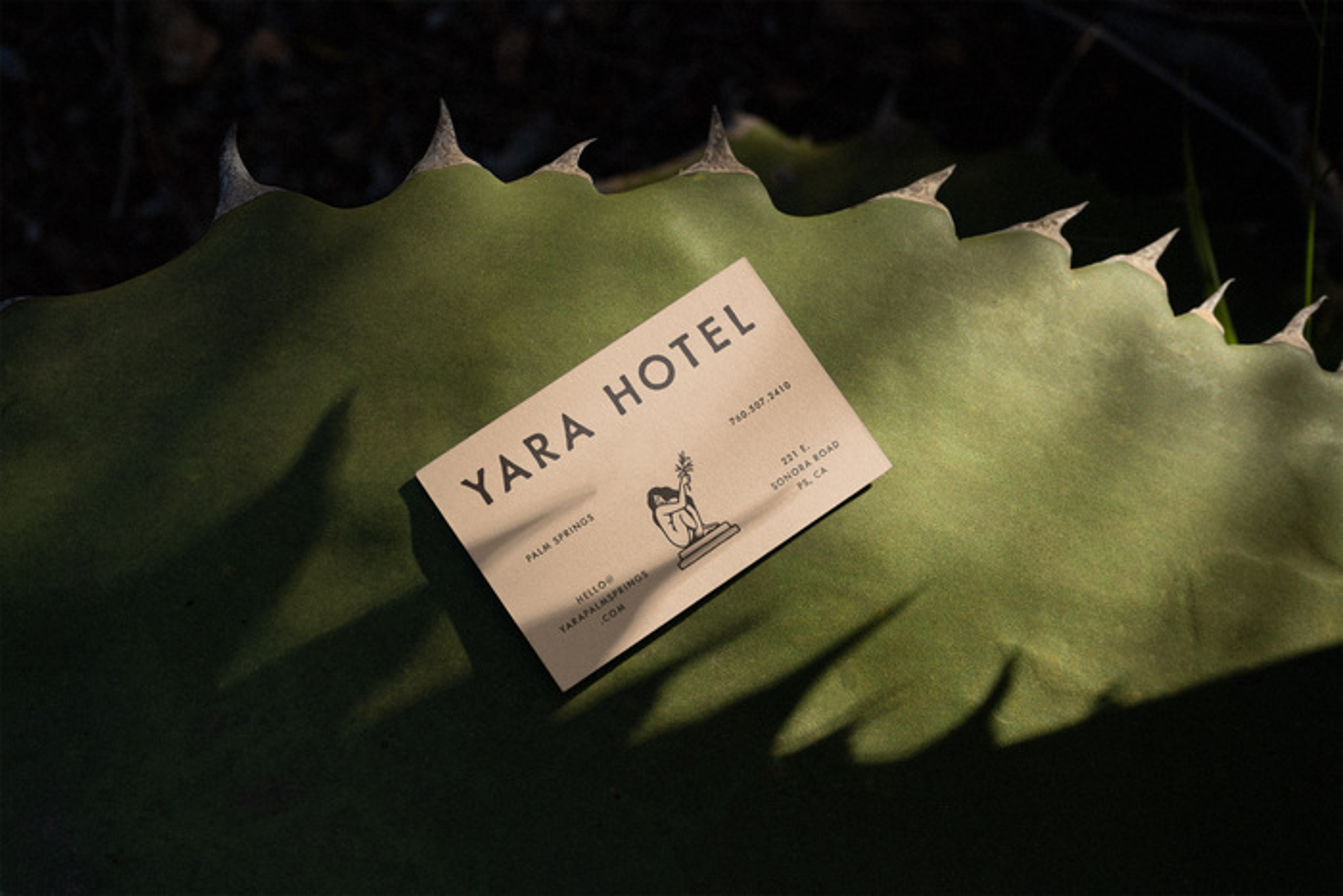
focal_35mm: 64
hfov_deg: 31.4
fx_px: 2388
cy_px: 448
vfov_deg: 21.3
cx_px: 672
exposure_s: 1/160
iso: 100
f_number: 8
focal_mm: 64
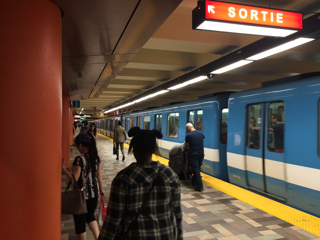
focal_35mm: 29
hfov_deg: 61.7
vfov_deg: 48.2
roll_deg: +1.3
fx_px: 268
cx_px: 160
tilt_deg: -2.0
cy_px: 120
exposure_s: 1/30
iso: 100
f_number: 2.2
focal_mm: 4.15
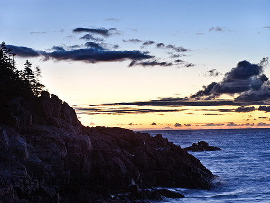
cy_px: 102
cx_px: 132
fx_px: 851
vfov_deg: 13.6
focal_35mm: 109
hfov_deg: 18.0
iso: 200
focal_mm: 100
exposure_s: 1.3
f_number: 11
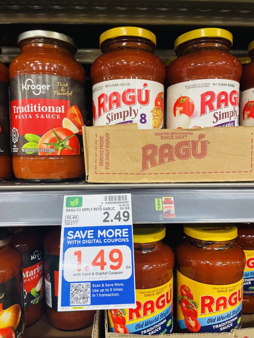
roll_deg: +1.1
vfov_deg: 67.3
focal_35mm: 26
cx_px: 127
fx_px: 254
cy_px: 169
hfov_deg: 53.1
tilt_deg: -6.2
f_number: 1.6
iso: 160
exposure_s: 1/60
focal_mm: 4.2
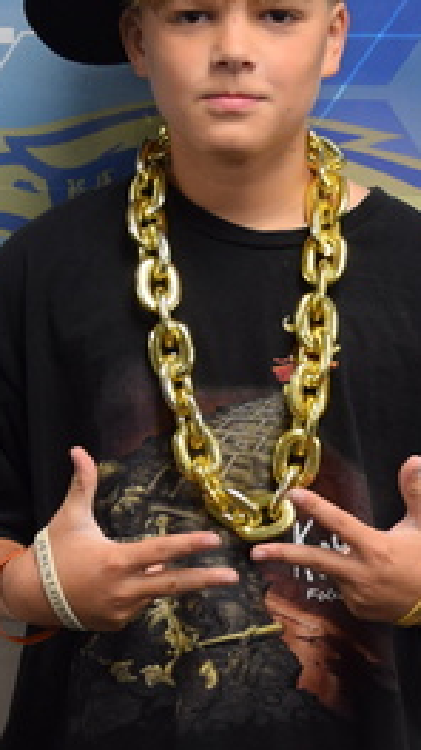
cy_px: 669
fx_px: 2427
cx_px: 233
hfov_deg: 9.9
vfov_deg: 17.3
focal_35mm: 122
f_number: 4
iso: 450
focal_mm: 20
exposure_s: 1/30
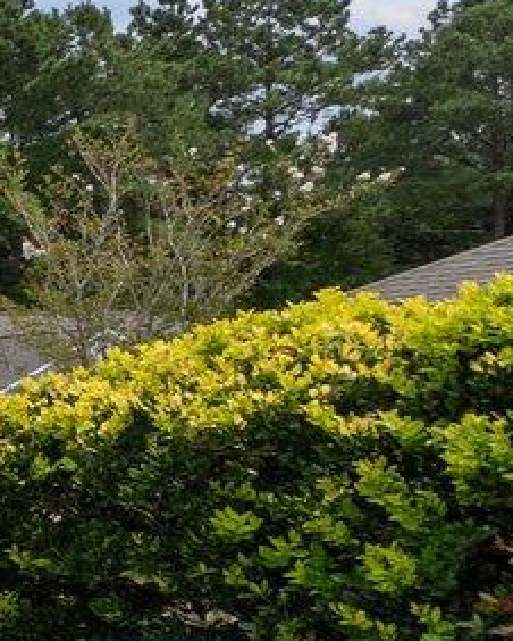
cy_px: 465
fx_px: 2066
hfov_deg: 7.6
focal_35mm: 109
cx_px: -1671
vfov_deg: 17.5
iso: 400
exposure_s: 1/5000
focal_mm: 16
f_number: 4
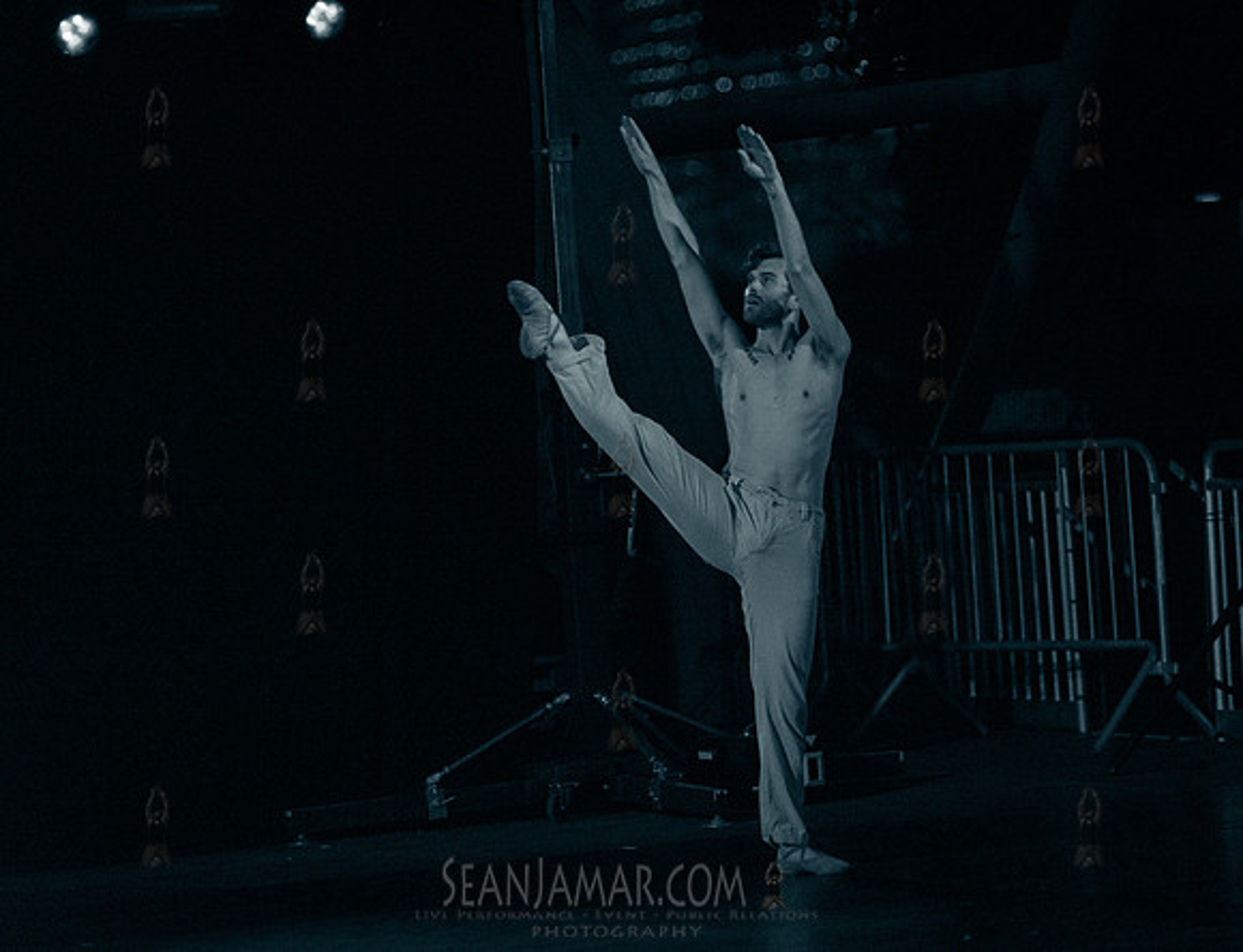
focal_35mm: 198
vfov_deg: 7.6
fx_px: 7156
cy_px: 446
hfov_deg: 9.9
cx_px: 757
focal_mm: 170
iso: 4000
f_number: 2.8
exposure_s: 1/1000
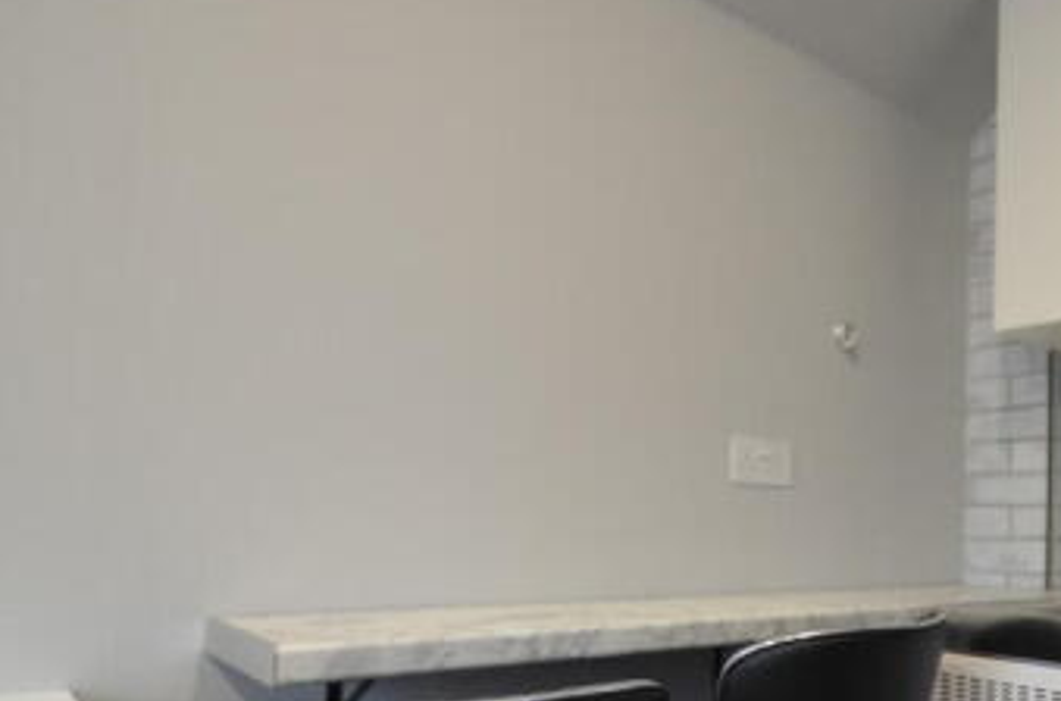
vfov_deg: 44.2
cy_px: 457
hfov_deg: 58.2
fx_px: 852
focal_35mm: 29
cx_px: 870
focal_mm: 10
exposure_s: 1/60
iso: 640
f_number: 4
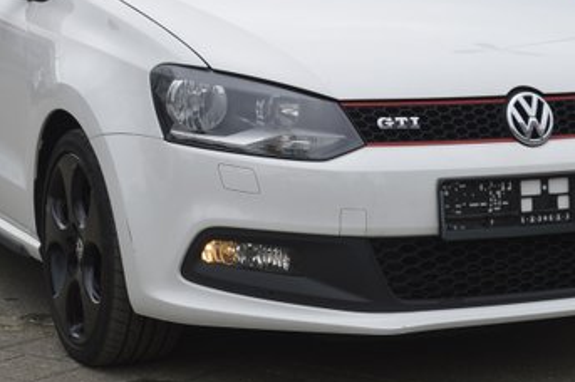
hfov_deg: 20.8
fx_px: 1563
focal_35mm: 98
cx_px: 267
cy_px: 173
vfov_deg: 13.9
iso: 100
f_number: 7.1
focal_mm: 35
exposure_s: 1/200
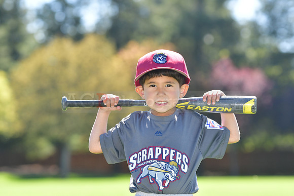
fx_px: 1593
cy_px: 98
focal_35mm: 195
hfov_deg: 10.5
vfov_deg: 7.0
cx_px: 147
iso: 400
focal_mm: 130
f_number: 4.5
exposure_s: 1/1000
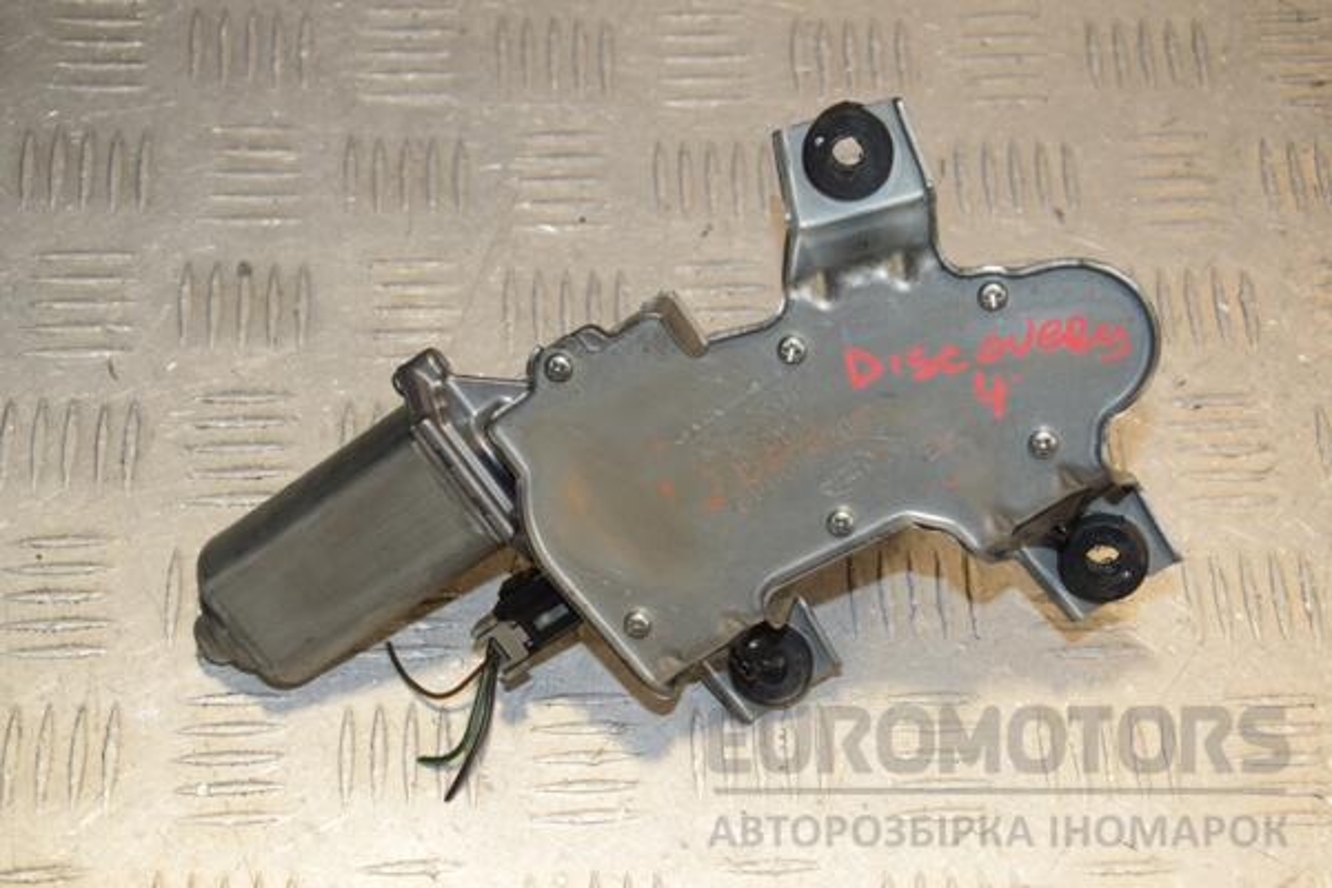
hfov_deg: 29.9
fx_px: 2497
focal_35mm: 68
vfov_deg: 20.2
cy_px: 444
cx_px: 666
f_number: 7.1
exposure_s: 1/200
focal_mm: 45
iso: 800
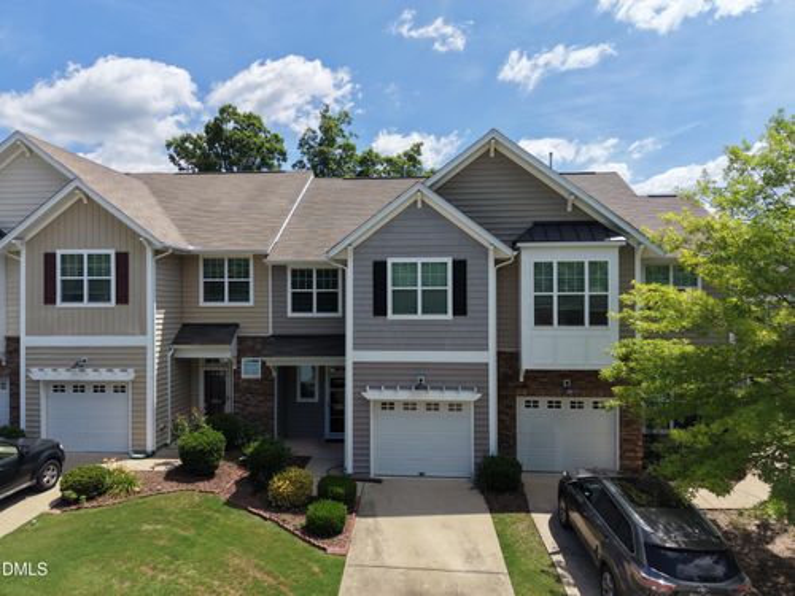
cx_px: 398
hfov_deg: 71.6
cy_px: 298
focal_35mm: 24
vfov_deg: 56.8
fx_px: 551
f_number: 1.8
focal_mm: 8.67
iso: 100
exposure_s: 1/320
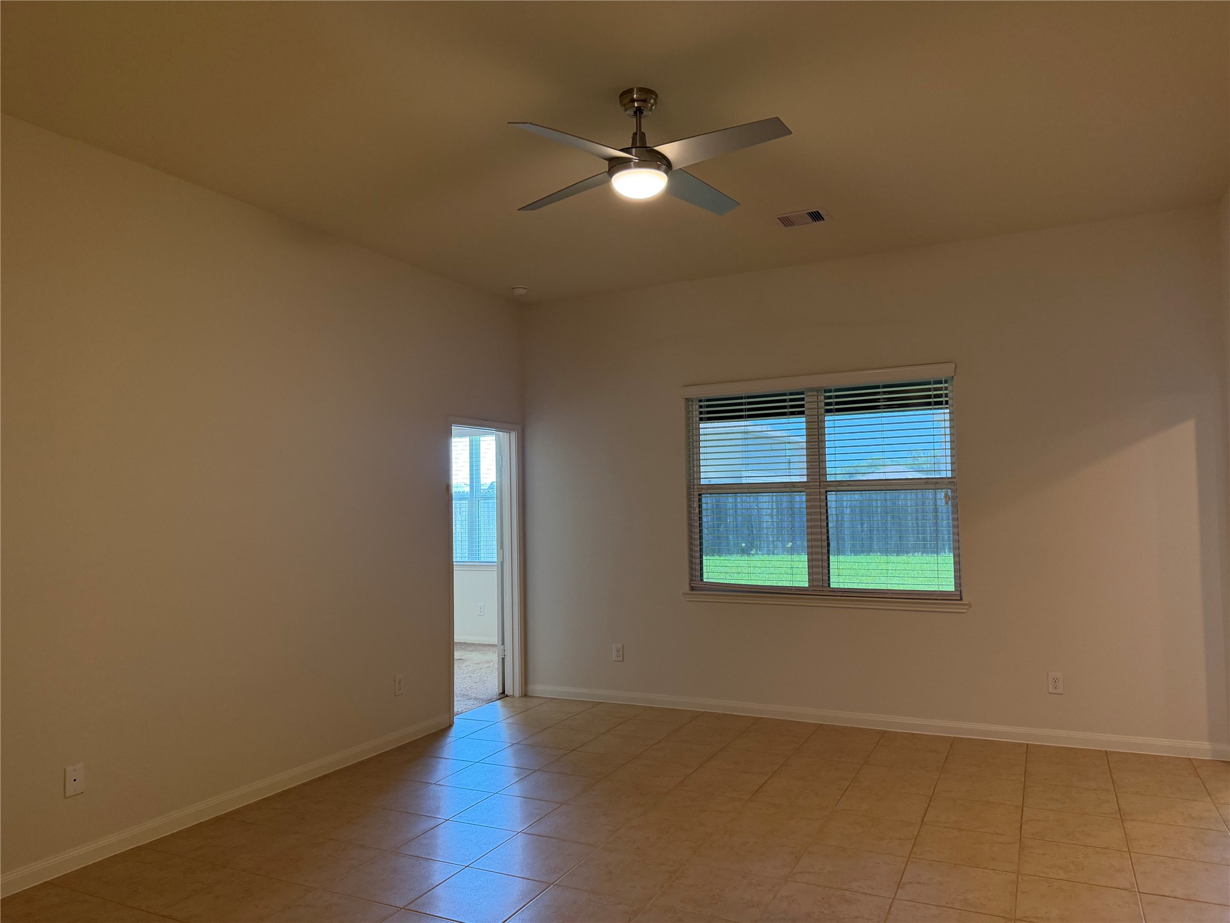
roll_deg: +1.0
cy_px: 462
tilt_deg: +2.5
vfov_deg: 56.8
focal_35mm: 24
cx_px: 615
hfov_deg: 71.6
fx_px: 853
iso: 250
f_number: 1.78
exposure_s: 1/120
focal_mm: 6.76
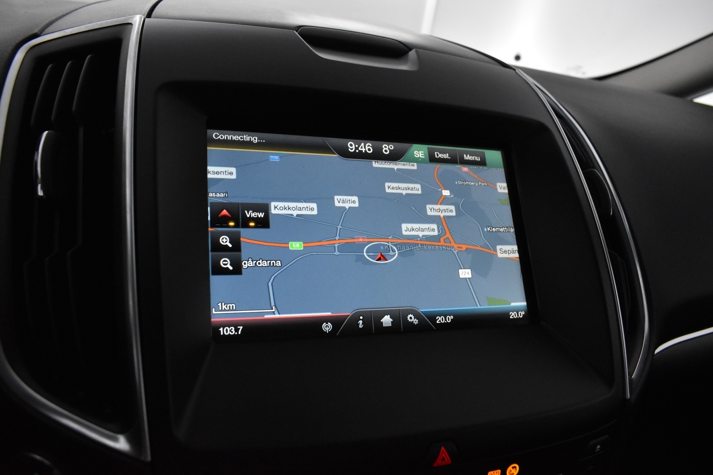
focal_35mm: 27
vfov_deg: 47.9
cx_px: 356
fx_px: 535
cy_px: 238
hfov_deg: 67.4
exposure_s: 1/125
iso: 3200
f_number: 5.6
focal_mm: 18
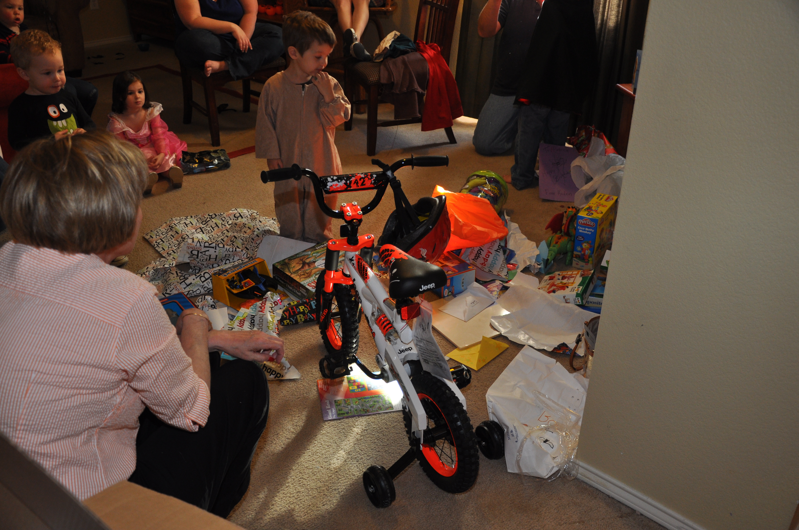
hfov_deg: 59.6
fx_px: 698
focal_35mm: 32
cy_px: 265
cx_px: 400
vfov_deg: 41.6
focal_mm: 21
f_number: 4
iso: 400
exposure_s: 1/60
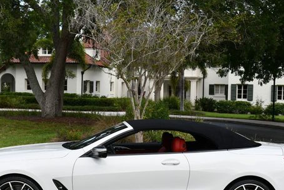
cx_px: 135
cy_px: 133
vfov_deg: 21.9
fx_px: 490
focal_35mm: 62
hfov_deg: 32.3
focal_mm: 22
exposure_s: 1/250
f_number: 8
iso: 200
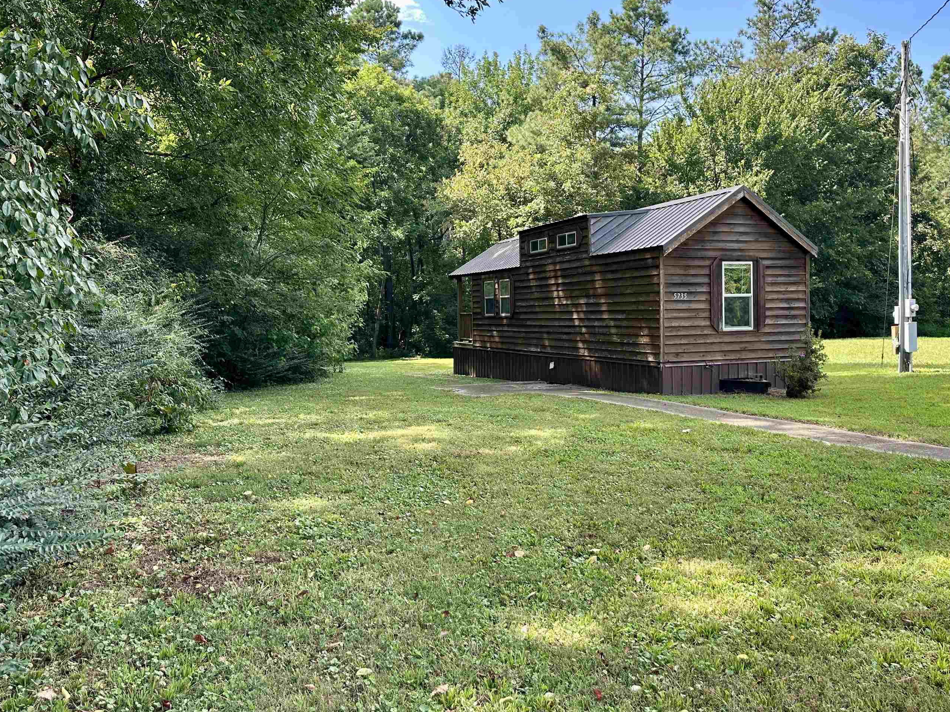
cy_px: 330
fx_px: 796
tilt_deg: -0.8
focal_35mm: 29
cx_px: 536
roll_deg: +0.1
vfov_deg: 48.2
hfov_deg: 61.4
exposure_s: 1/521
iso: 80
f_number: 1.78
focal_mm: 6.86
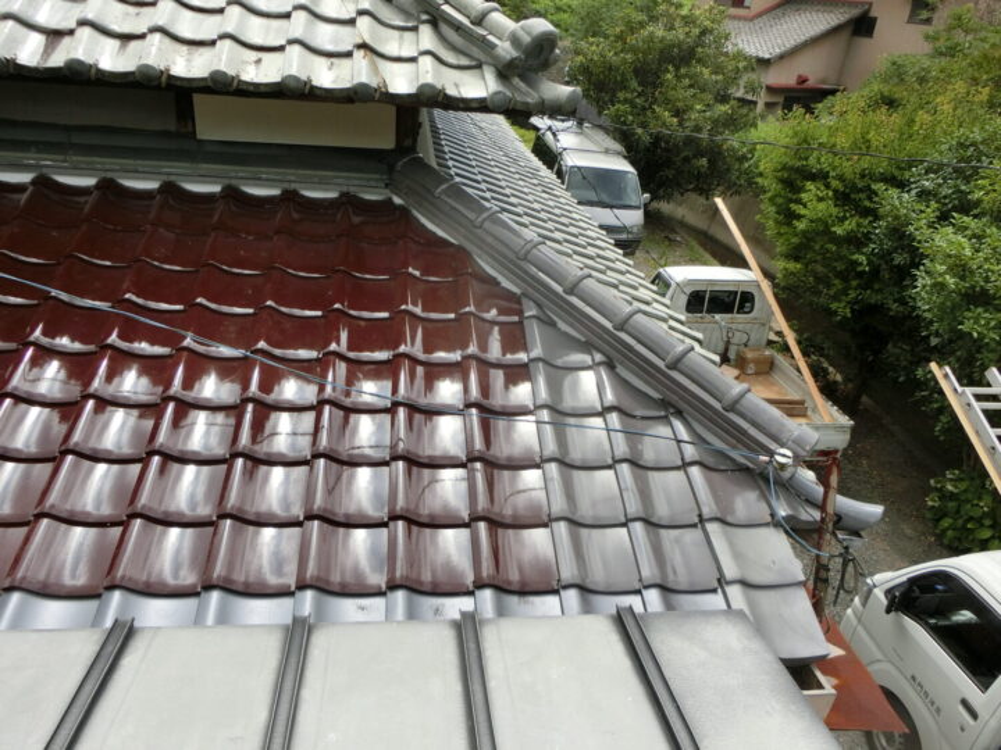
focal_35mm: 25
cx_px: 500
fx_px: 723
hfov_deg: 69.4
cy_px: 375
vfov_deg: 54.9
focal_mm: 4.5
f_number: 3.5
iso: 80
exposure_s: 1/640
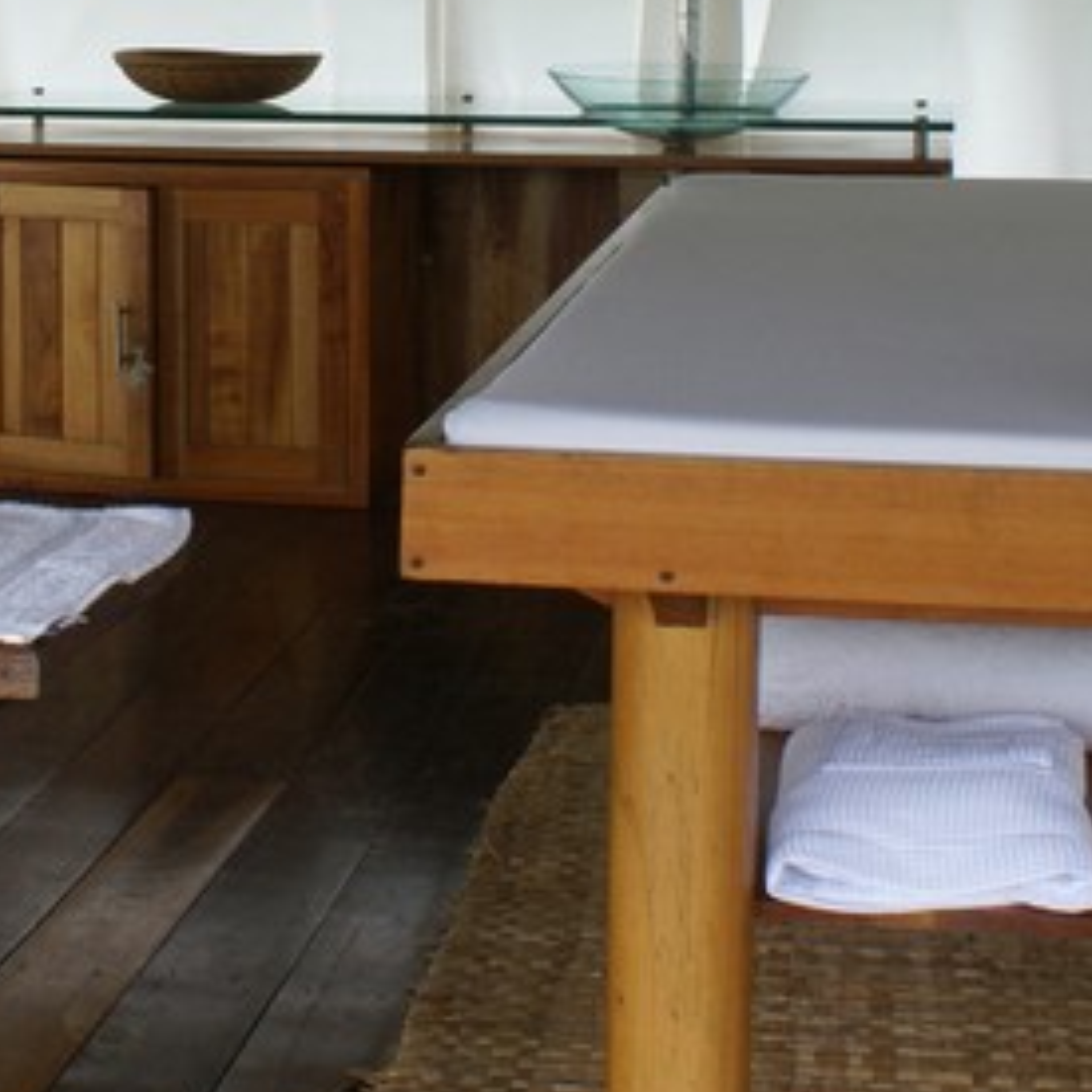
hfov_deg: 22.8
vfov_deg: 22.5
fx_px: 2677
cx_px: 274
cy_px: 111
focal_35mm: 75
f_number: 8
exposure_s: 1/60
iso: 100
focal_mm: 18
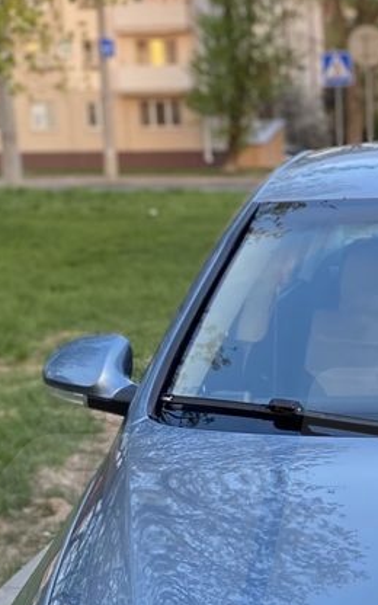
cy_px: 528
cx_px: 513
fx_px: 1747
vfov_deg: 19.3
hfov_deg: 11.9
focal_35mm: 106
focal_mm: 4.25
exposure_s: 1/121
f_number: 1.8
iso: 100
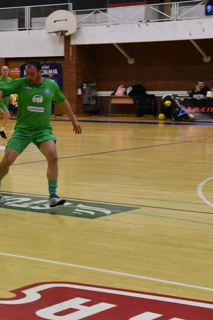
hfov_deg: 13.8
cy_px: 160
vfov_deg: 20.8
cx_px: 10
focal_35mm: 98
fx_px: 869
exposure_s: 1/200
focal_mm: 65
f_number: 7.1
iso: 6400
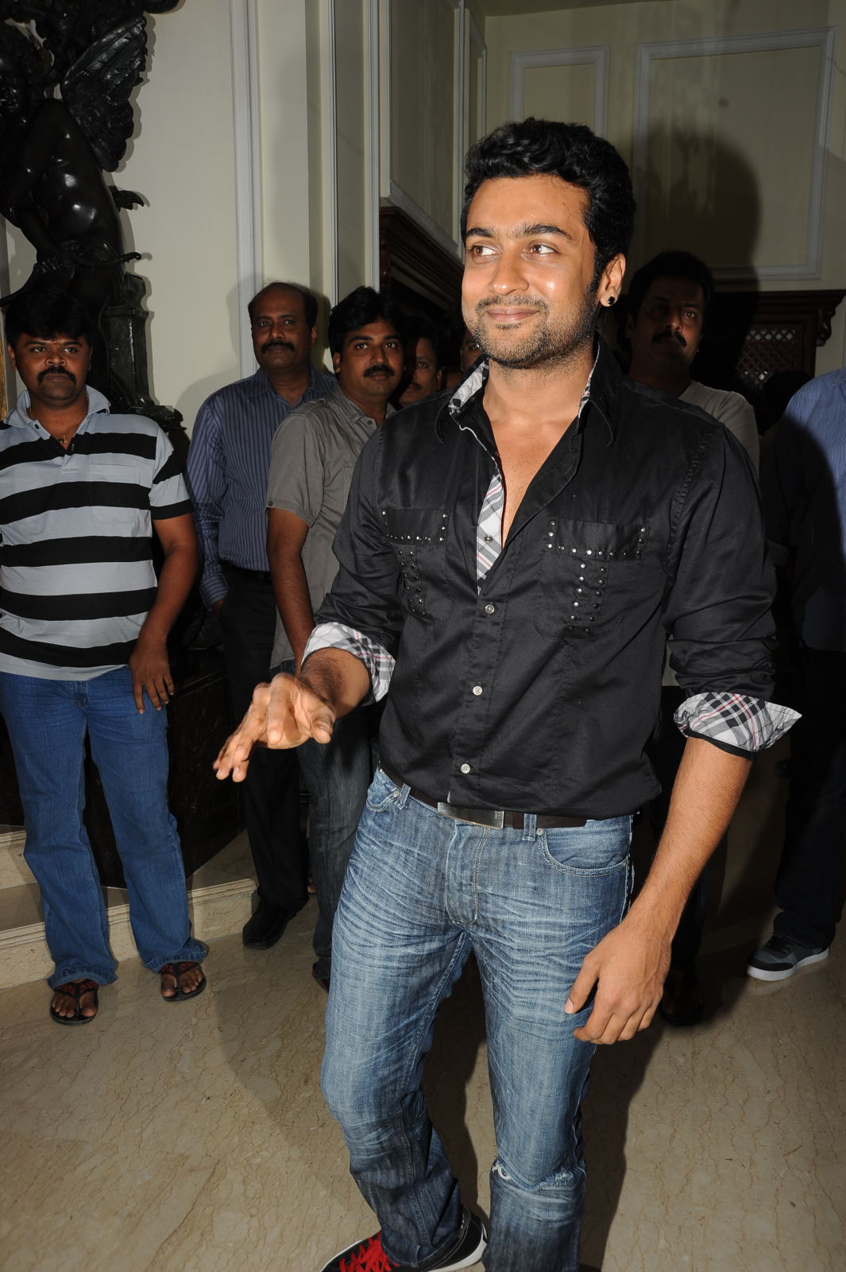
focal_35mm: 32
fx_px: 1129
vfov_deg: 58.7
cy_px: 636
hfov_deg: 41.1
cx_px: 423
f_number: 9
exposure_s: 1/125
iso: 200
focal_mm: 32
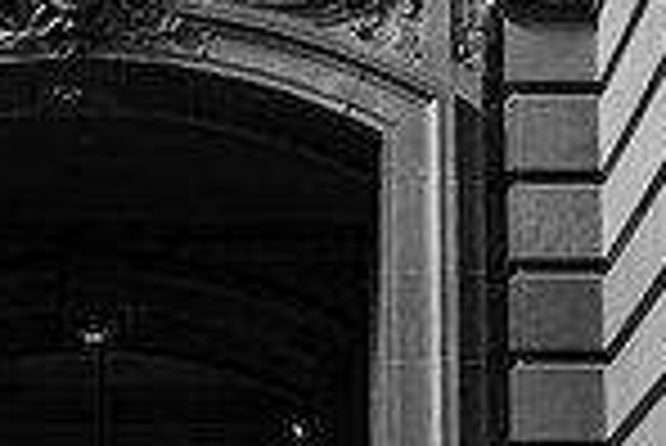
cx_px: -28
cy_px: 646
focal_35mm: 161
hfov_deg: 12.6
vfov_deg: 8.4
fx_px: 2981
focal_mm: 35
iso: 1600
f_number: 3.5
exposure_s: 1/160
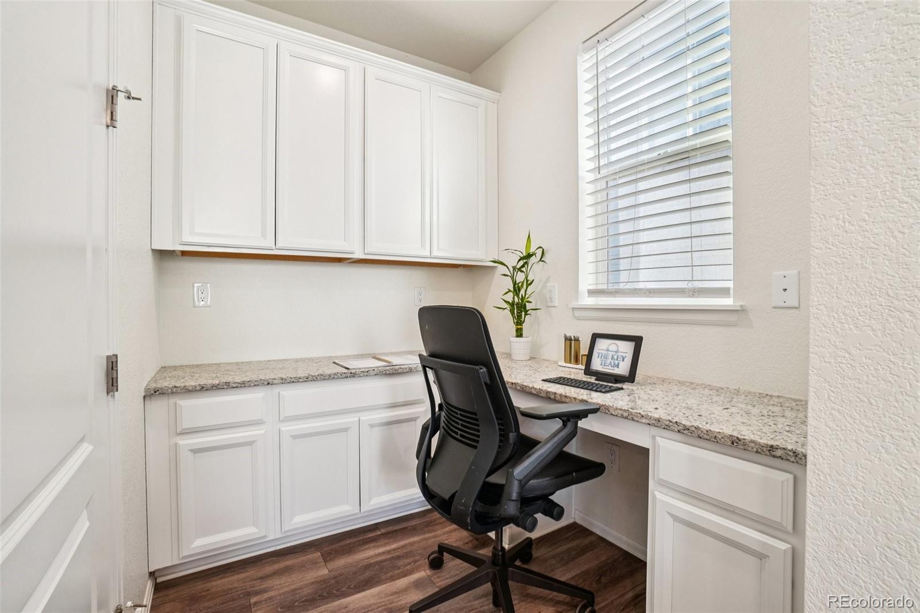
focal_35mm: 15
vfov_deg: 77.3
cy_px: 306
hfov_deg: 100.4
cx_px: 460
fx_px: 383
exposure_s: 1/25
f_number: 8
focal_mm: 10
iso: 400
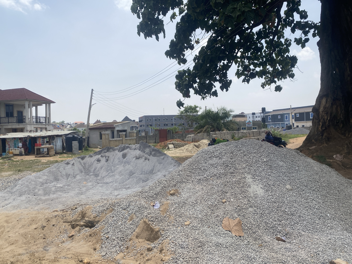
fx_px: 264
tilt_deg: +1.9
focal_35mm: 26
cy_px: 132
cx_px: 176
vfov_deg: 53.1
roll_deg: +2.0
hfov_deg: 67.3
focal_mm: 4.25
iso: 32
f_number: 1.8
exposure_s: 1/3497
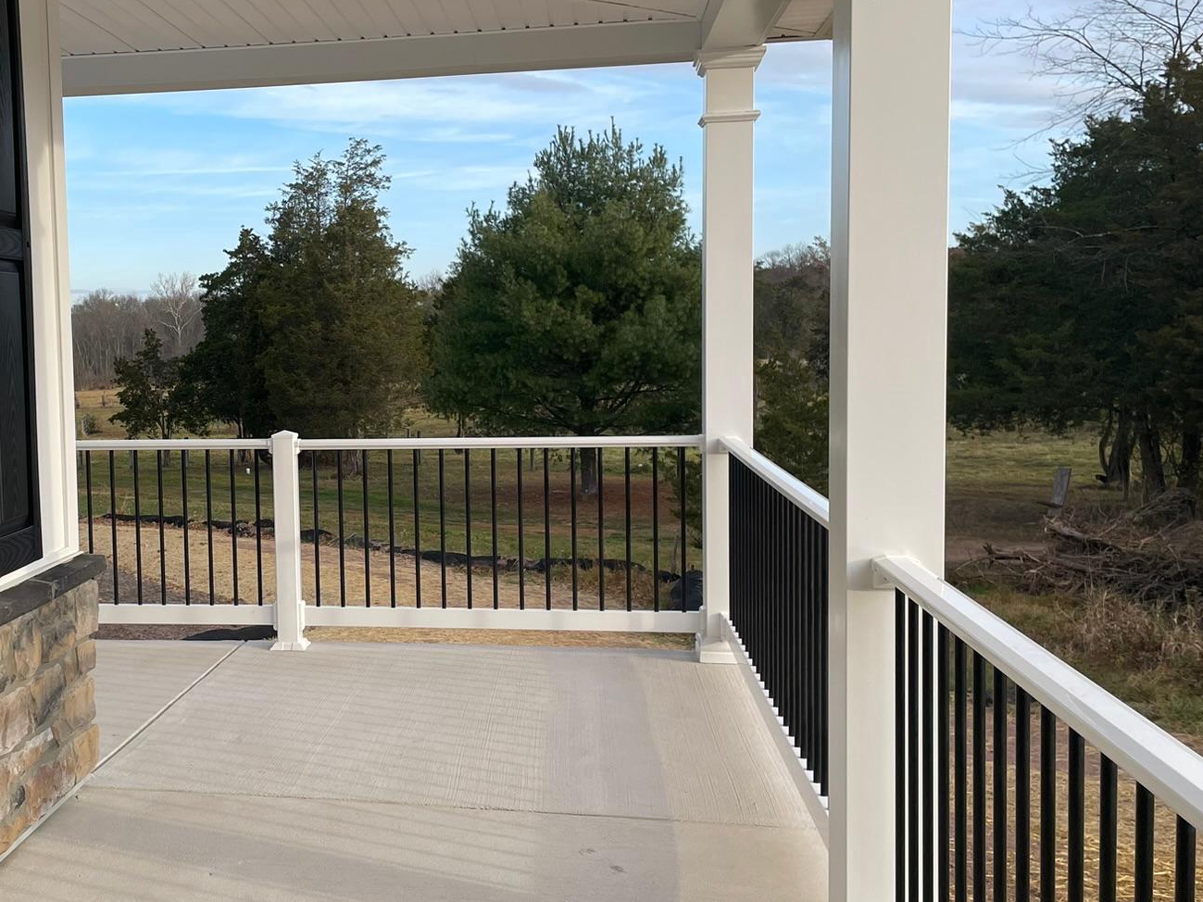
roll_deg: +2.1
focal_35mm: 41
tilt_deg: -5.0
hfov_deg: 44.2
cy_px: 435
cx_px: 297
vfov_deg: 35.1
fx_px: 1425
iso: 32
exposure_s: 1/1114
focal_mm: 4.2
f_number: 1.6
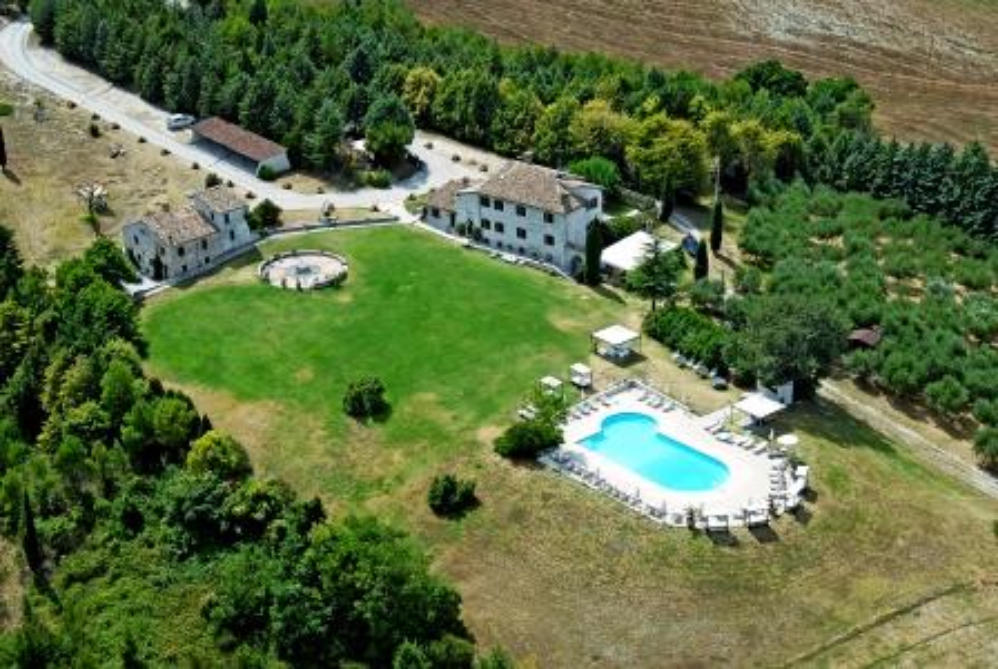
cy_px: 334
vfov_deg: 21.6
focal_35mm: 63
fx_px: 1749
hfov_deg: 31.9
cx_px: 499
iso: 100
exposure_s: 1/320
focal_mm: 42
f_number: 7.1
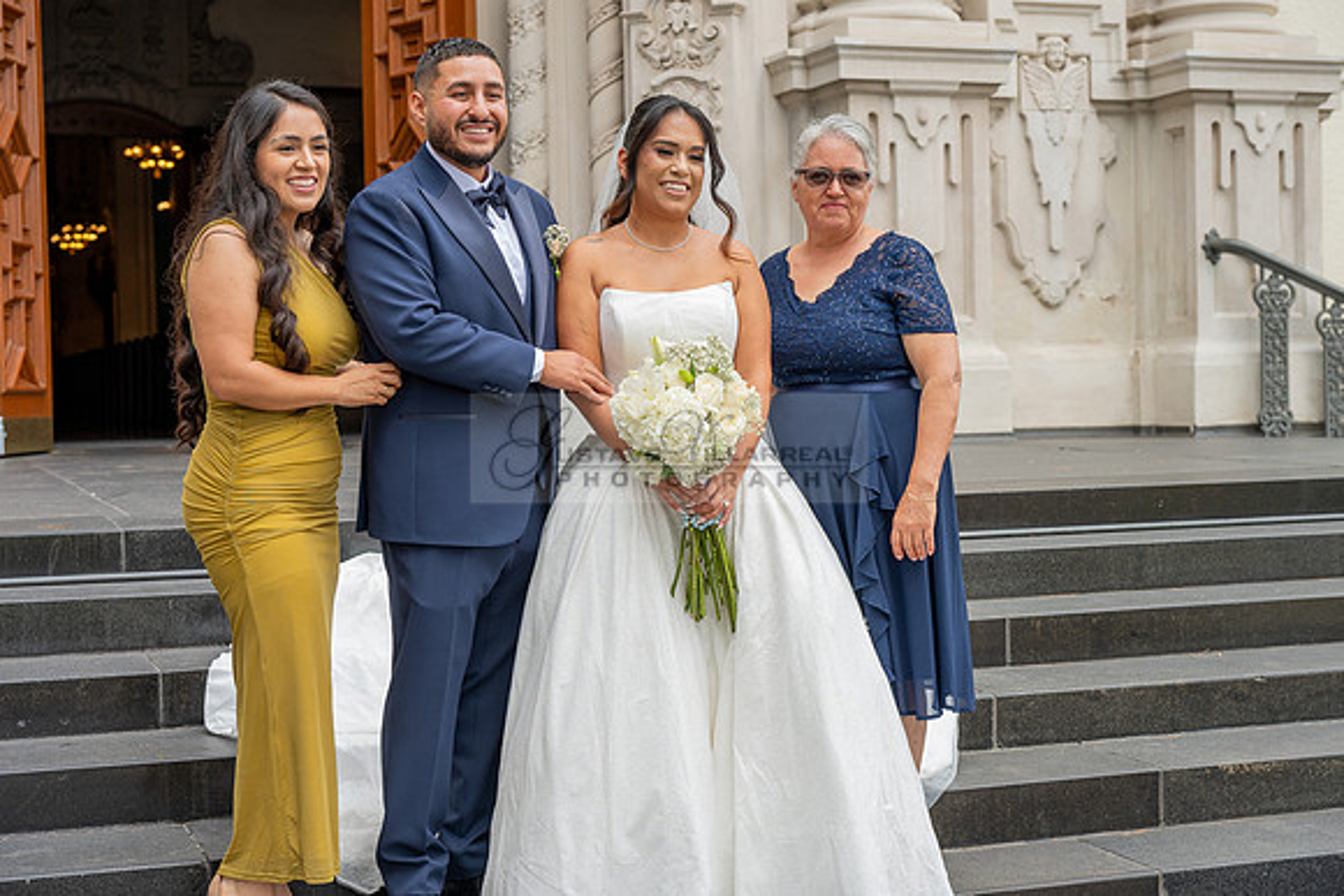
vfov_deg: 24.2
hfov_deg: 35.6
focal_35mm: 56
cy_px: 448
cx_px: 672
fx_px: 2091
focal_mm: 56
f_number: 5
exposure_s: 1/250
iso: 250
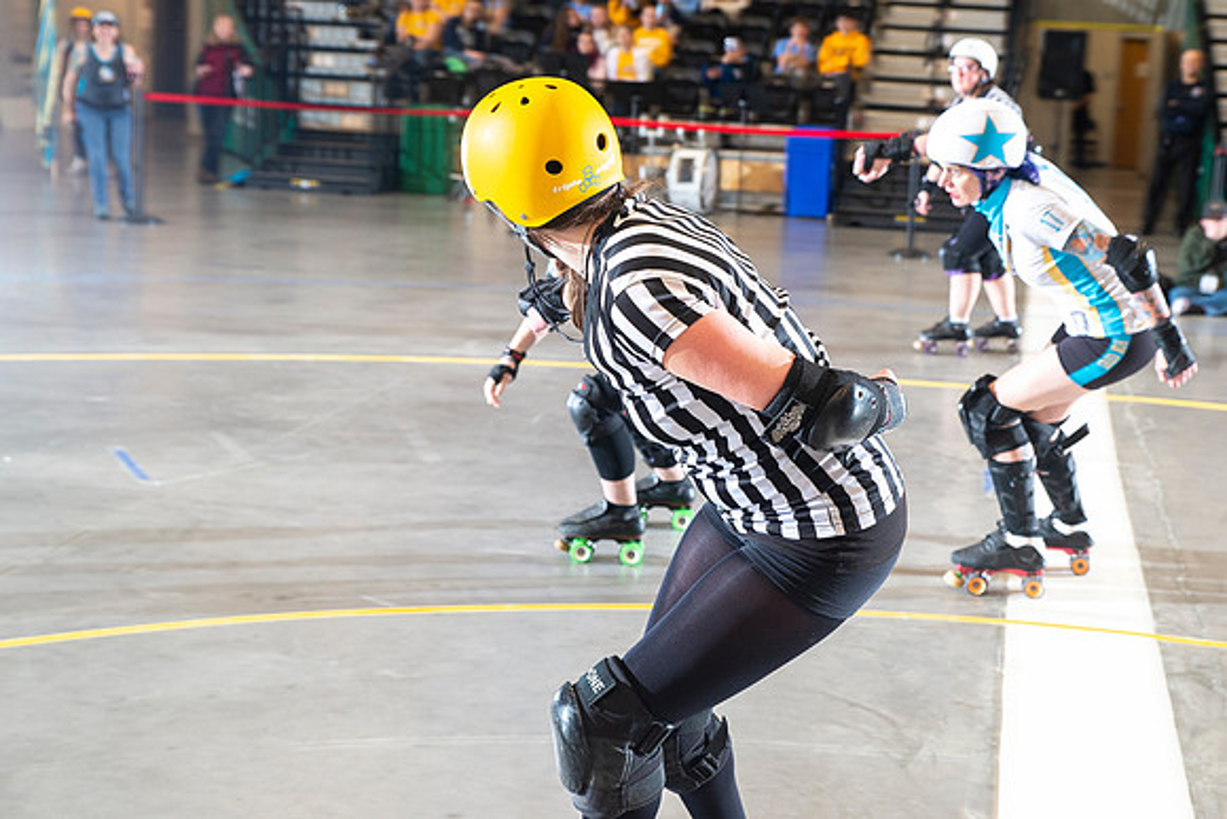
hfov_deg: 32.8
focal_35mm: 61
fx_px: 2080
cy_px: 319
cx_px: 699
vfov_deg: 22.2
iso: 500
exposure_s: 1/160
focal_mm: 50
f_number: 5.6
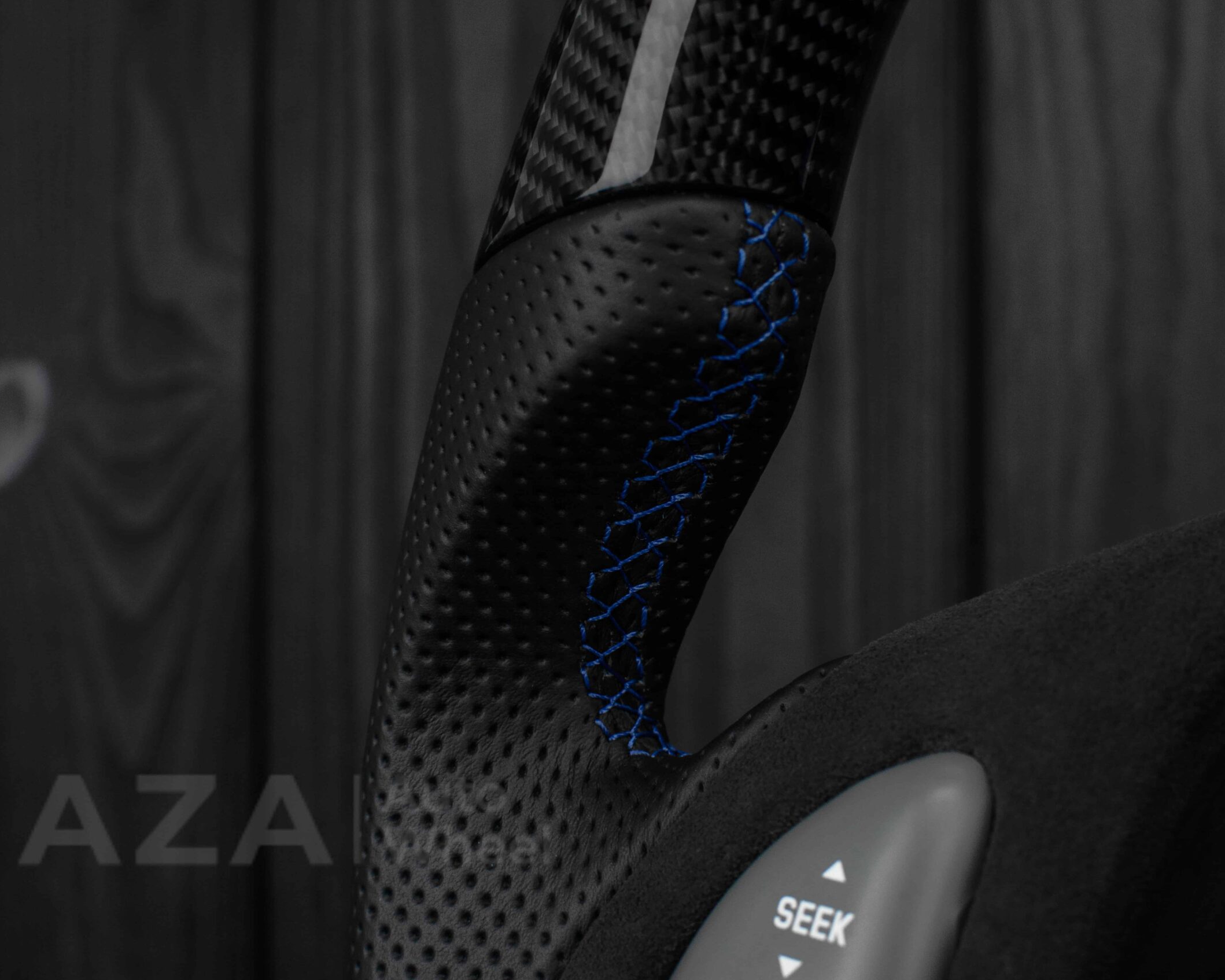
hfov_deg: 31.7
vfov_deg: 25.6
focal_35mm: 60
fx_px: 2159
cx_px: 670
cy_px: 493
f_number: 6.3
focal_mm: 35
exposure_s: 1/125
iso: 500
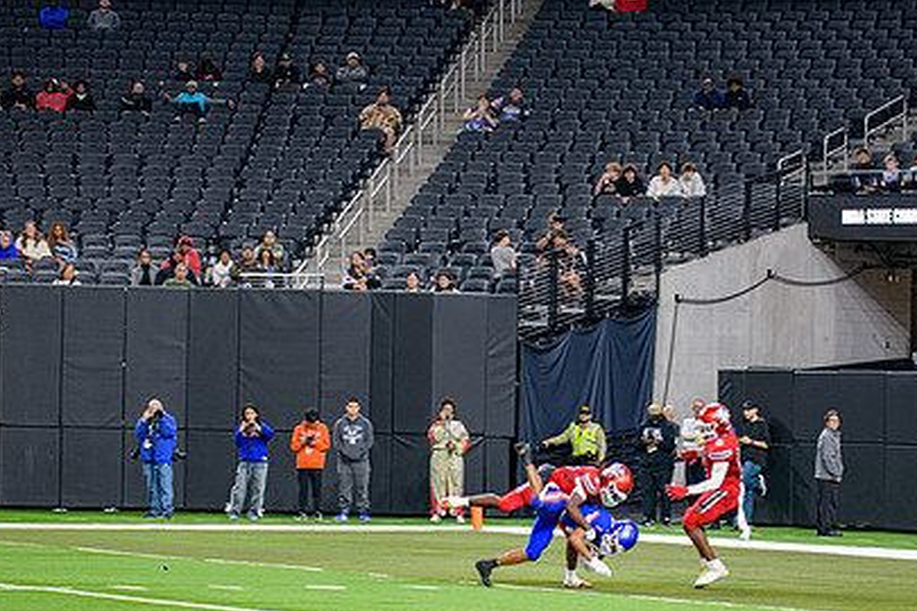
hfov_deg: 11.9
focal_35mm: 172
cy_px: 431
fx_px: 4381
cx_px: 593
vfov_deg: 8.0
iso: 1000
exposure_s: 1/400
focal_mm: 120
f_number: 2.8
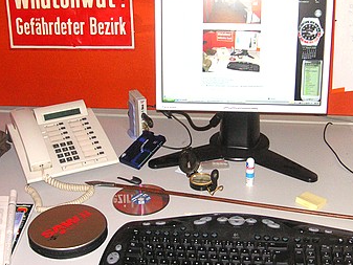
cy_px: 134
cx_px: 173
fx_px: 571
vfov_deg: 26.1
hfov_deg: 34.3
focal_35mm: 56
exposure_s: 1/45
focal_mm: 6.9
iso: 160
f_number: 3
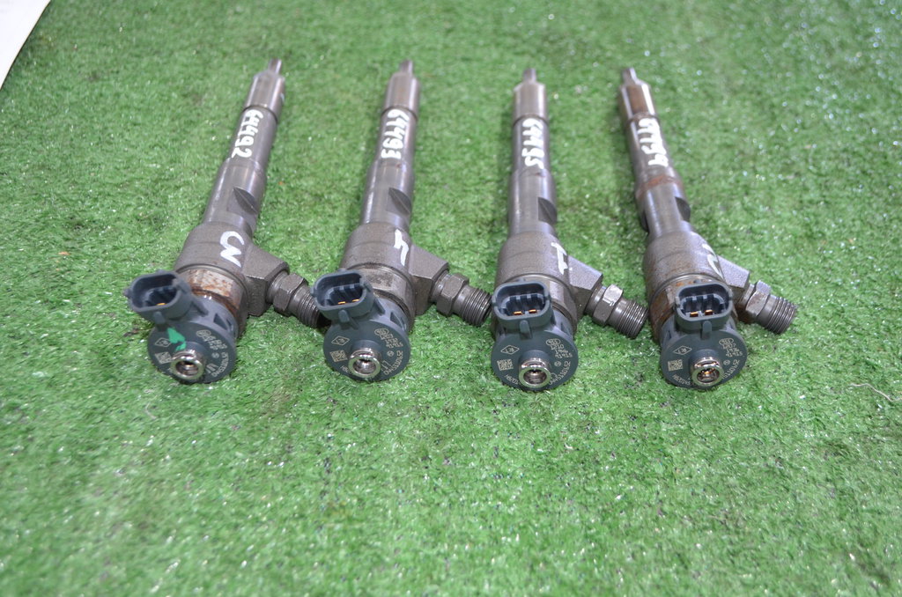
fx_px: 975
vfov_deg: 34.1
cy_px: 298
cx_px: 451
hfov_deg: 49.6
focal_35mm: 39
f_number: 4.2
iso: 1250
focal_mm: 26
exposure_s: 1/60
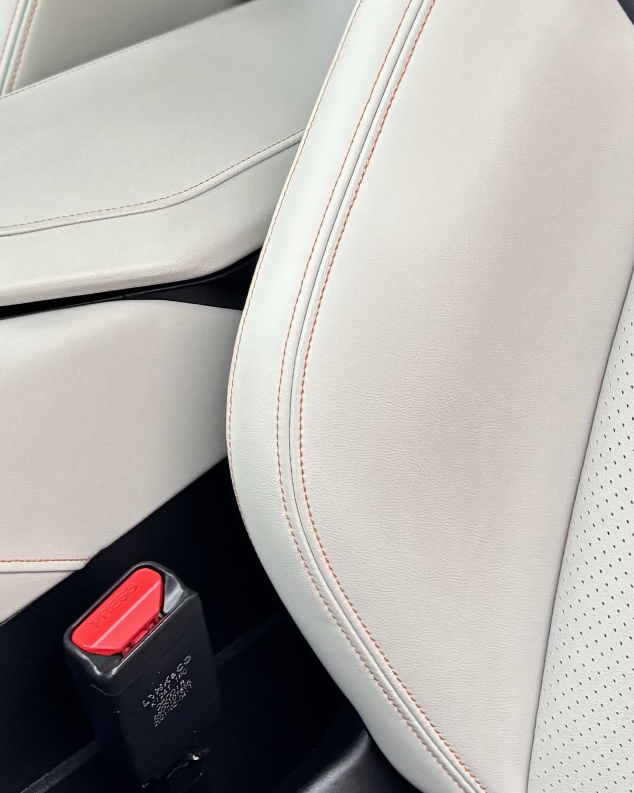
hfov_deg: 14.4
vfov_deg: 17.0
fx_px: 2510
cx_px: 412
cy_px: -190
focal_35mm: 107
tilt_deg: -16.4
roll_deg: +2.9
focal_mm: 5.96
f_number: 1.6
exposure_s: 1/121
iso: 80
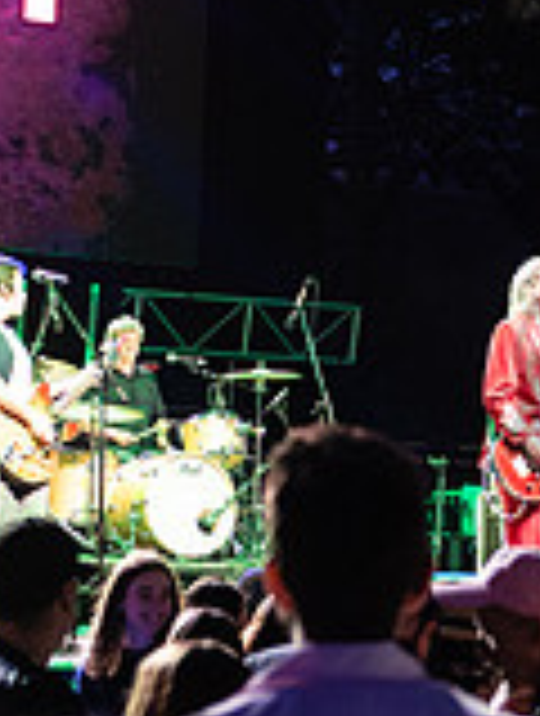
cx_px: 531
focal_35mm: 168
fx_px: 3480
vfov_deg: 11.7
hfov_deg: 8.8
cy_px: 376
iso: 1600
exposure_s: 1/125
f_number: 3.2
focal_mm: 48
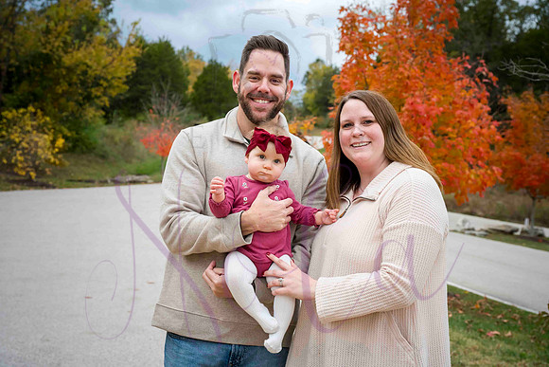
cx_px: 274
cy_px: 184
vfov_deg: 23.8
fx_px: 869
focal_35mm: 57
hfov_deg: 35.0
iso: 400
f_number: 6.3
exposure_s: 1/640
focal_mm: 57
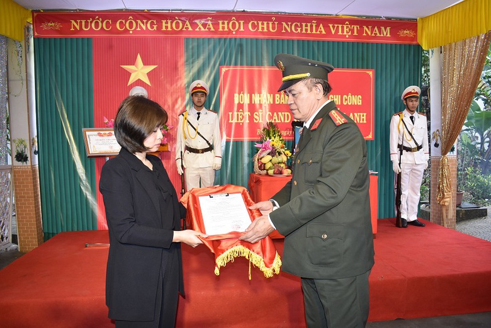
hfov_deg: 67.4
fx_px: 368
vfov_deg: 48.0
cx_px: 246
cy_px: 164
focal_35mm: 27
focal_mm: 18
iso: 800
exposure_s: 1/125
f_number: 5
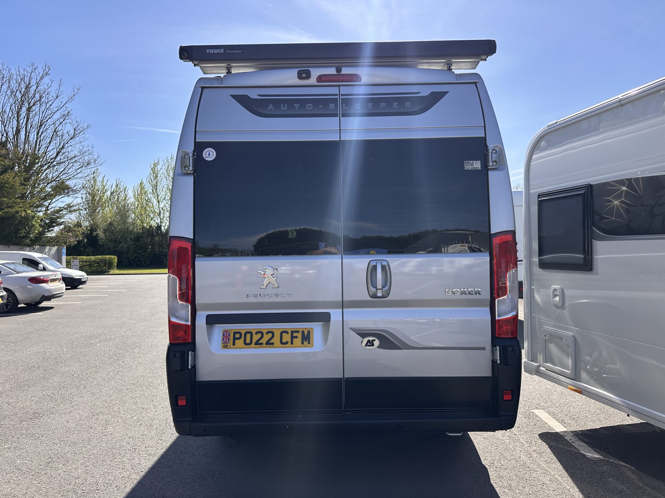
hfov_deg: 71.6
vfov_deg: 56.8
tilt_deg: -1.0
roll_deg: +0.6
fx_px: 461
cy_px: 249
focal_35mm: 24
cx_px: 332
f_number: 1.78
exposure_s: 1/3472
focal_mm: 6.86
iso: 80
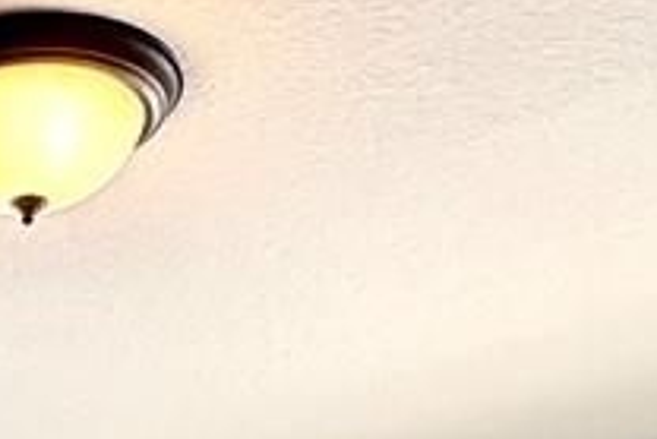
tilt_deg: -1.7
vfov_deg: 10.2
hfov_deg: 17.2
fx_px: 2045
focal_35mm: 112
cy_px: 1153
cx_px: -190
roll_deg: +0.5
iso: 40
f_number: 2.2
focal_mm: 2.22
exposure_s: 1/269
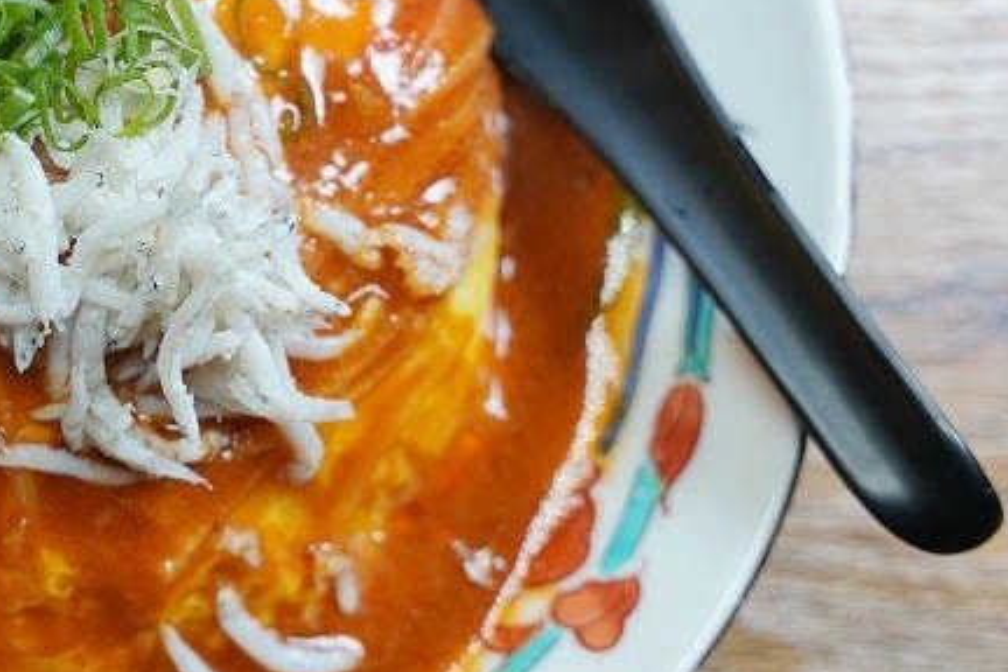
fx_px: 2800
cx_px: -161
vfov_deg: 13.7
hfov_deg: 19.4
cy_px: 198
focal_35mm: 100
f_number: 4
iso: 100
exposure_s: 1/60
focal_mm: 36
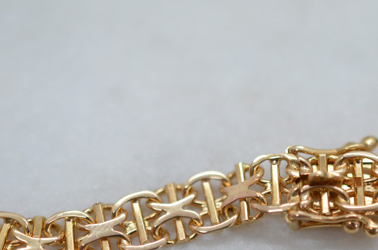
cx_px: 301
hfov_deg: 20.4
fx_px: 1037
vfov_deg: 13.7
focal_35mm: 99
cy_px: 154
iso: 2500
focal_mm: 40
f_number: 4
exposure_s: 1/2000
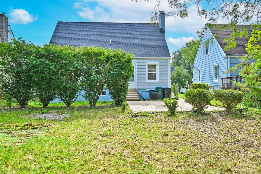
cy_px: 87
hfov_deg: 70.4
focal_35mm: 26
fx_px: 185
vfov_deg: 50.4
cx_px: 130
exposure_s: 1/320
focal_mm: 25.5
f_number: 6.3
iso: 100
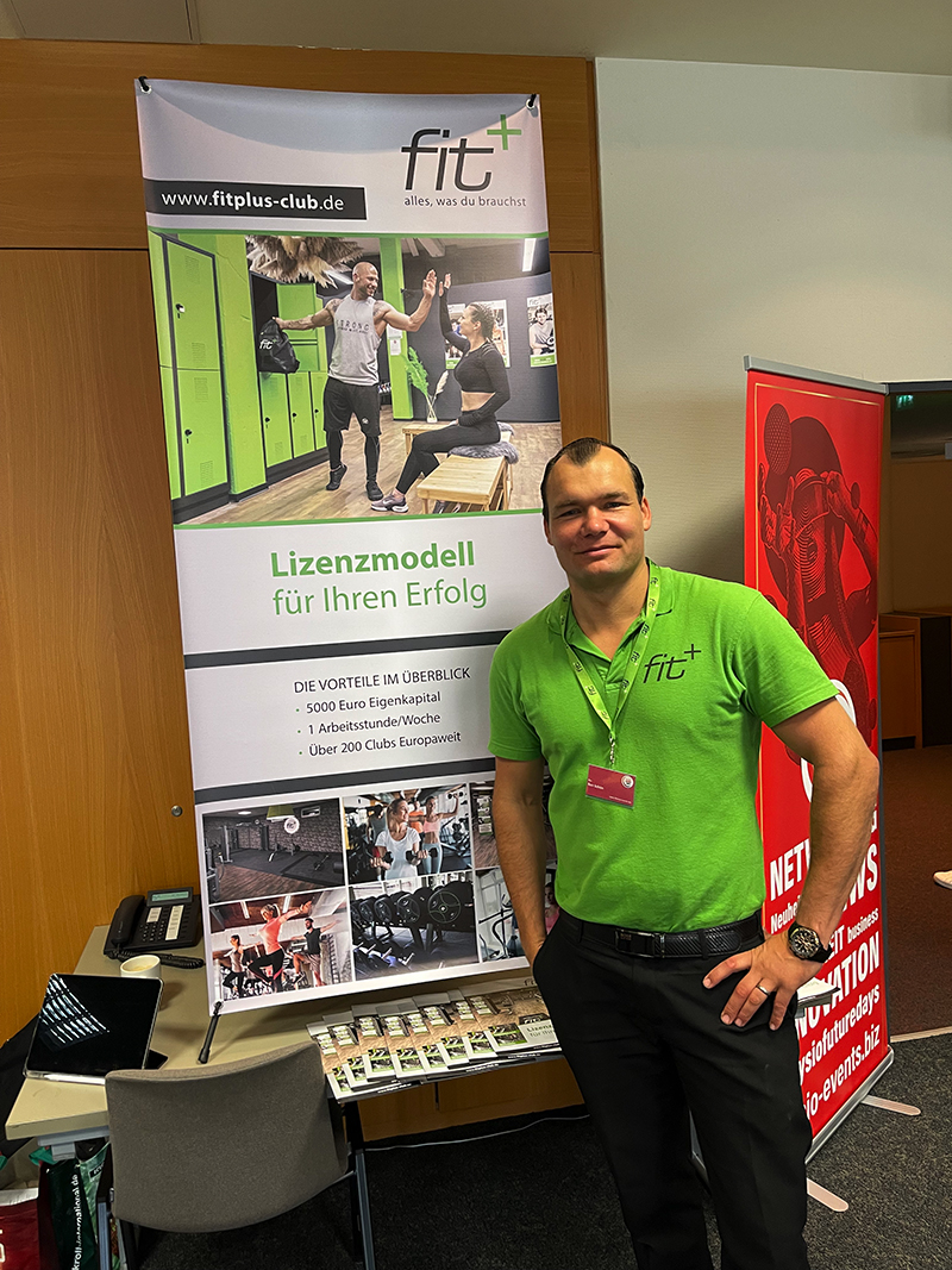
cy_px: 635
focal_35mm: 26
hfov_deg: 53.1
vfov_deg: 67.3
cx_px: 476
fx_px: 954
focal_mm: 5.1
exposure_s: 1/50
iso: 160
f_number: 1.6
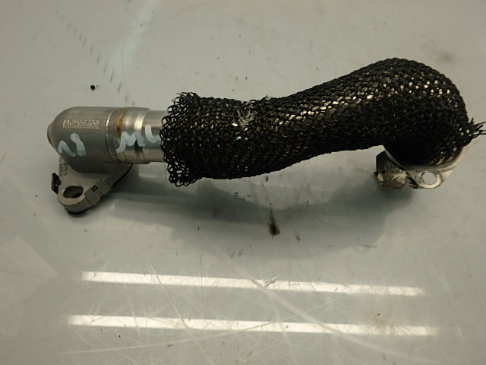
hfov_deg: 71.6
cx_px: 243
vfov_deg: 56.8
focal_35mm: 24
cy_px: 182
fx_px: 337
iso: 125
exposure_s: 1/80
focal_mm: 4.2
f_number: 3.9
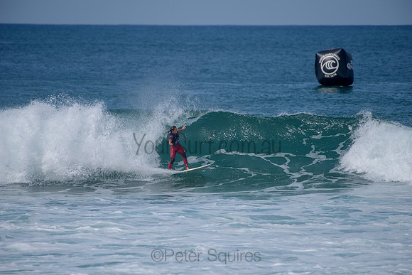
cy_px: 138
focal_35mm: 500
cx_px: 206
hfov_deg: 4.1
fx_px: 5723
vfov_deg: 2.8
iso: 250
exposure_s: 1/2500
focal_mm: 500
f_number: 6.3
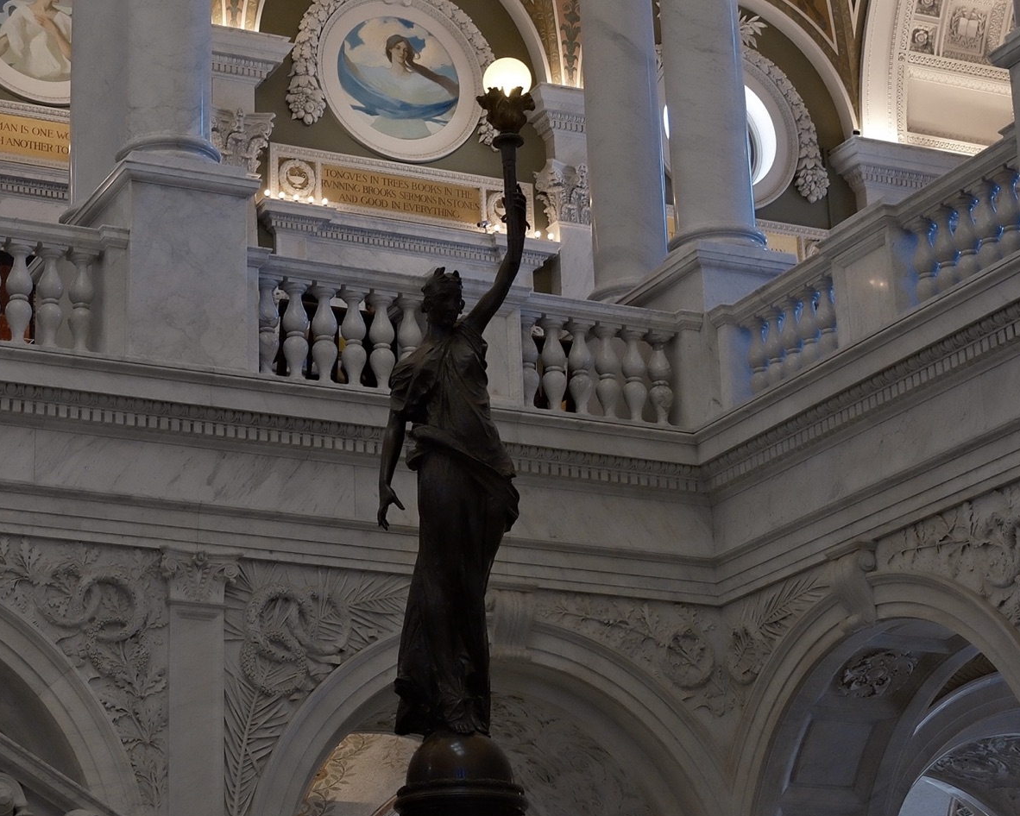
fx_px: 1510
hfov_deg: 37.3
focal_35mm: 50
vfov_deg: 29.9
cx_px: 513
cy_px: 238
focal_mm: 23
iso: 800
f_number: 3.6
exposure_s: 1/110
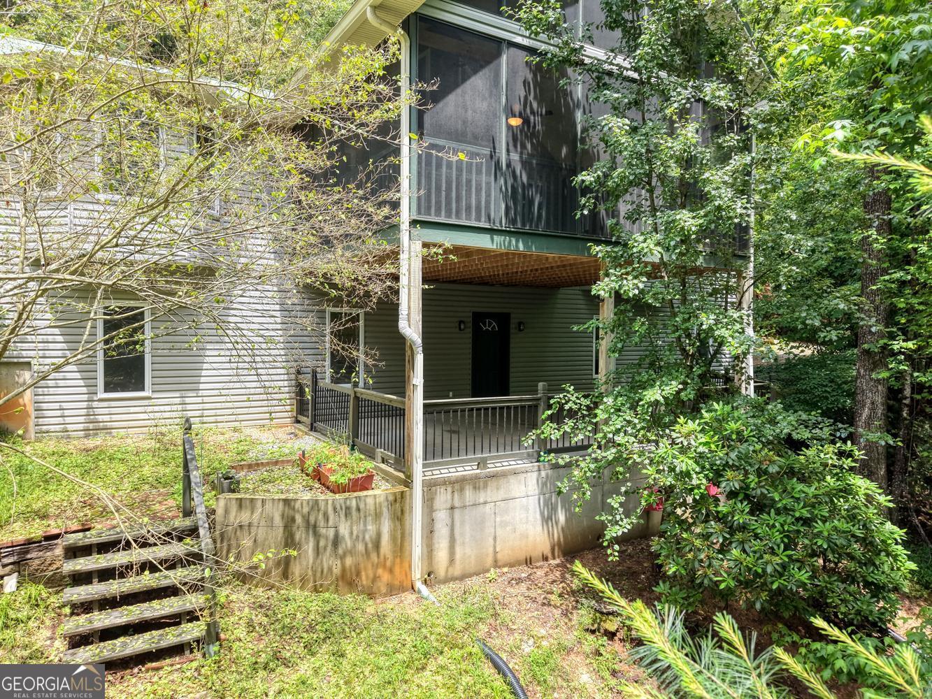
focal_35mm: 24
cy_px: 350
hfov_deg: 71.6
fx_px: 646
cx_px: 466
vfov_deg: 56.8
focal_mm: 8.67
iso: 240
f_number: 1.8
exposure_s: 1/4000
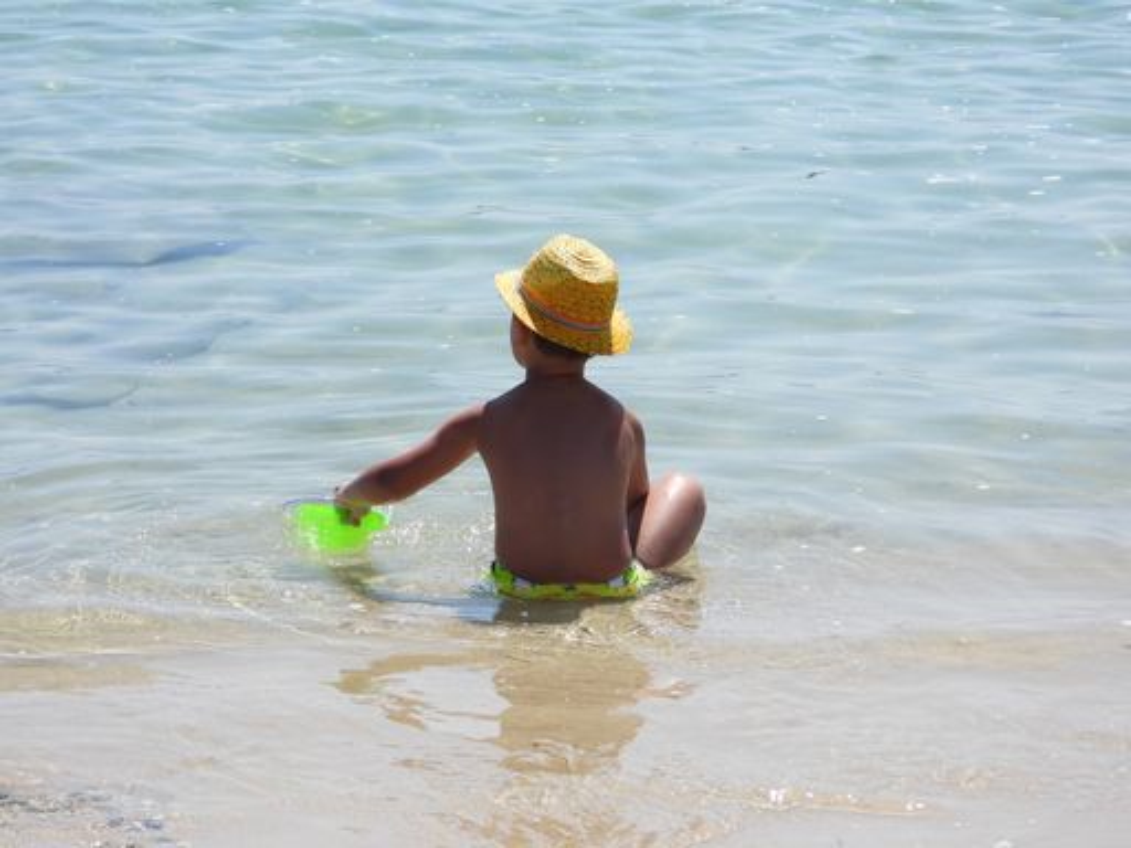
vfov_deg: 11.9
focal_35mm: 125
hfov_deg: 15.8
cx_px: 566
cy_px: 424
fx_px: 4084
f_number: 4
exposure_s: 1/1250
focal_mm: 22.5
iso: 100
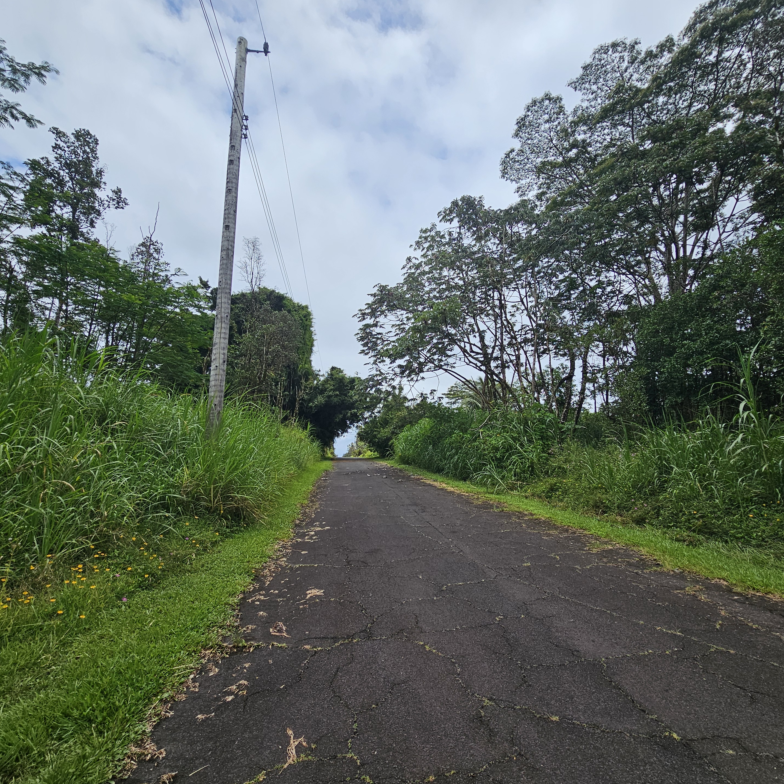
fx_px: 410
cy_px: 391
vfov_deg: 87.4
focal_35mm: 16
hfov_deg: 87.4
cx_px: 399
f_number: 2.2
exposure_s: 1/3336
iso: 50
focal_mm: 2.2
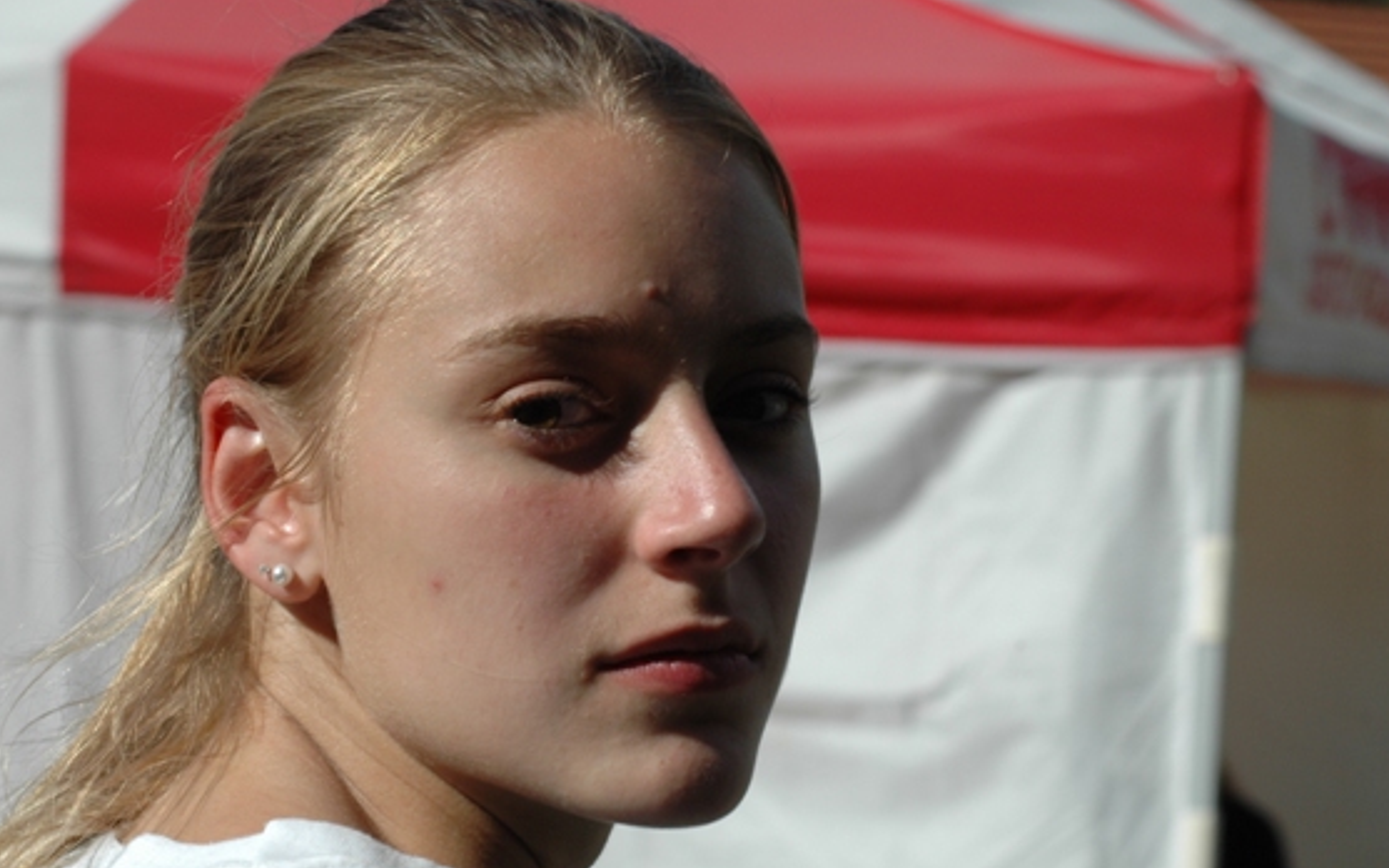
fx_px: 4656
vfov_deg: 10.6
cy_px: 384
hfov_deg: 17.0
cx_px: 613
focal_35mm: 123
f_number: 11
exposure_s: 1/500
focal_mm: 70
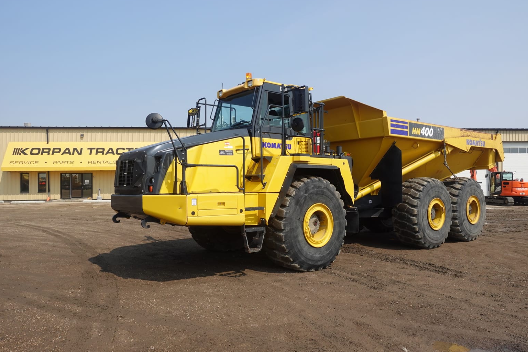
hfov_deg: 71.5
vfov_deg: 51.3
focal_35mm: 25
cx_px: 257
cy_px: 179
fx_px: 367
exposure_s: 1/500
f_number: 5.6
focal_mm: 9.4
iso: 125
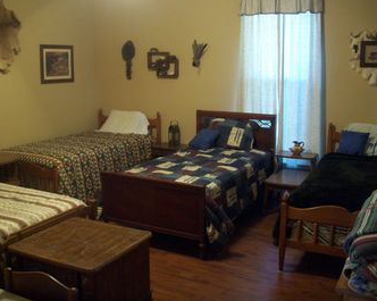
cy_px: 147
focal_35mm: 39
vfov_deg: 38.2
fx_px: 435
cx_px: 185
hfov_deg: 46.9
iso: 200
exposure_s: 1/8
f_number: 2.7
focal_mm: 6
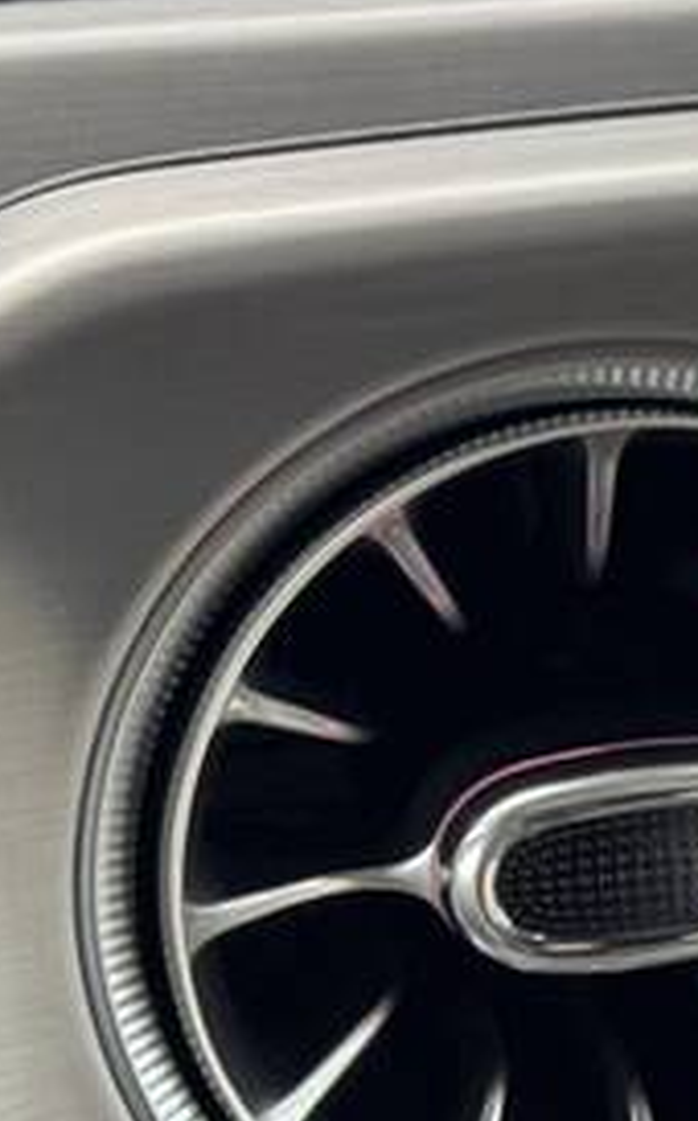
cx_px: 1708
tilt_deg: -30.9
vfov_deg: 9.4
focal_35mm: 224
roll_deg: -4.6
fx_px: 6836
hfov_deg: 5.6
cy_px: 620
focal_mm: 6.76
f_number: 1.78
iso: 200
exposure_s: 1/58
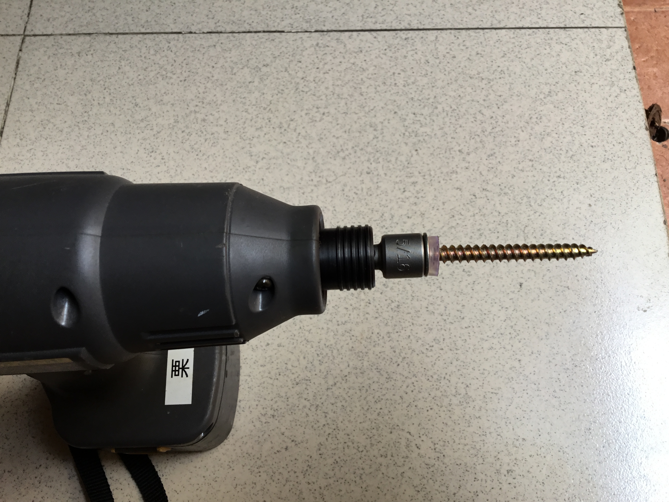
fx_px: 599
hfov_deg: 58.4
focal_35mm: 31
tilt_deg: -70.1
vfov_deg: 45.4
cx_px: 334
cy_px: 251
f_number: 2.4
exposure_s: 1/50
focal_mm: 3.3
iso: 25
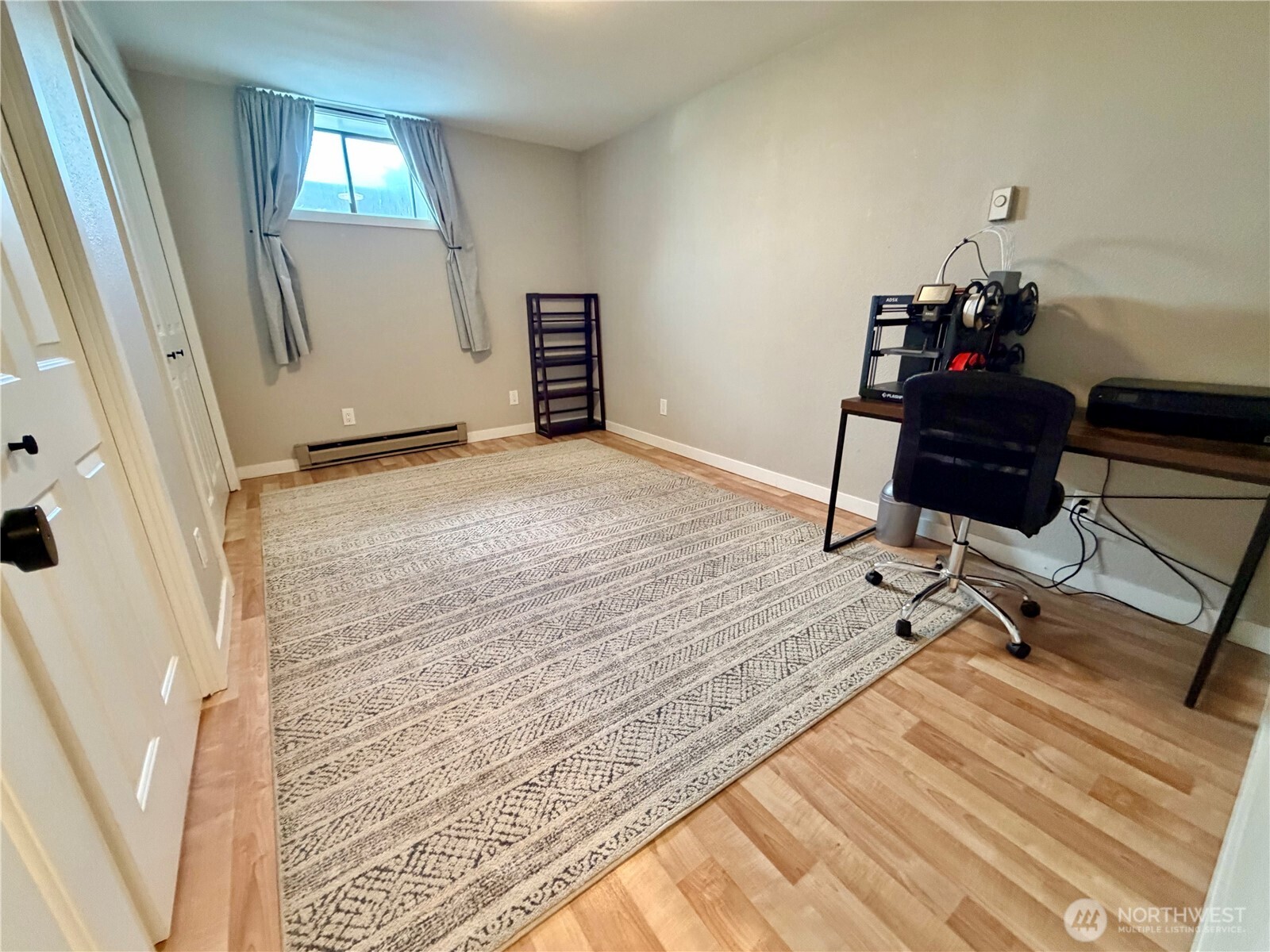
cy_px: 476
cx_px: 635
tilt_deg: -18.7
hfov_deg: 102.1
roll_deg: +1.3
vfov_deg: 85.7
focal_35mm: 14
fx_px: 514
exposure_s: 1/60
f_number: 2.2
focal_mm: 2.22
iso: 500
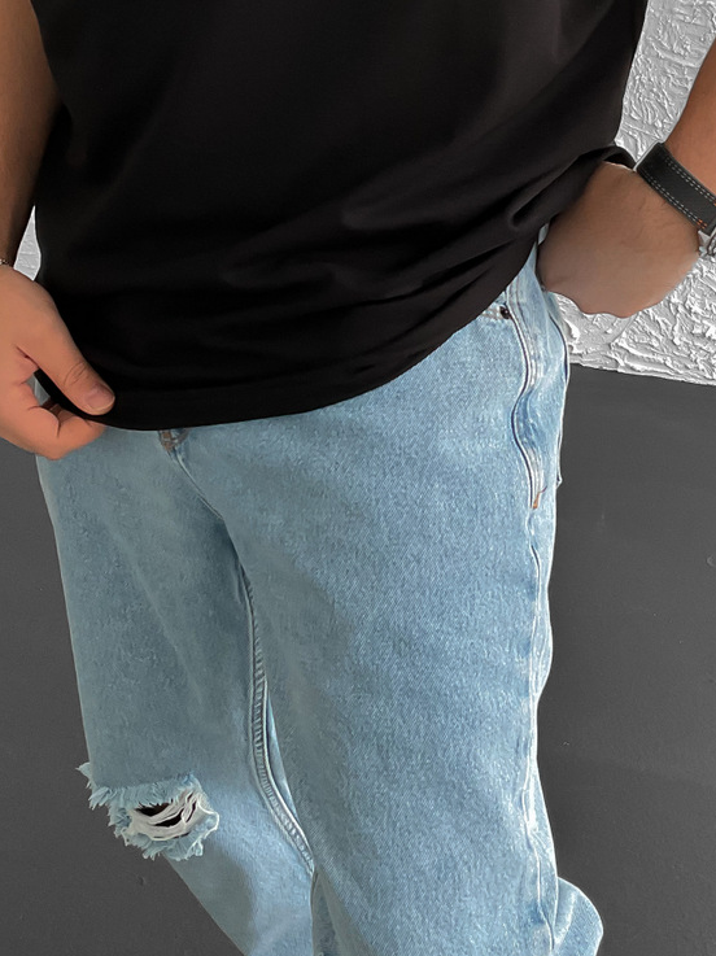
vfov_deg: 30.0
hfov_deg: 23.2
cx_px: 435
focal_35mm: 63
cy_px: 197
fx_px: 1739
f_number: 1.8
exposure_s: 1/90
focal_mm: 3
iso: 64
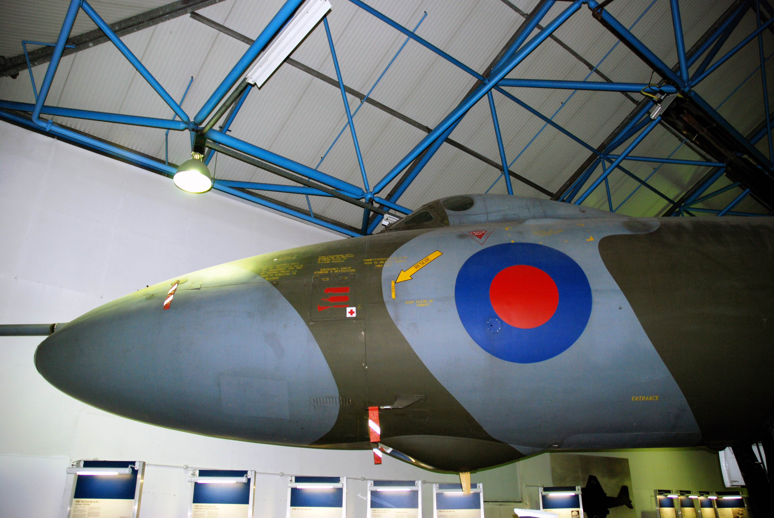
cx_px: 387
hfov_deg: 67.3
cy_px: 259
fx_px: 581
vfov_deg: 48.0
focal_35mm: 27
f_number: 3.5
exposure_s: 1/60
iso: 250
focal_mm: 18
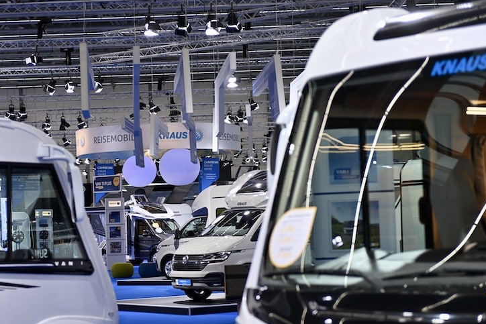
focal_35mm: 99
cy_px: 222
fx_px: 1337
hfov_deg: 20.5
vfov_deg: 13.8
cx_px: 166
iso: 160
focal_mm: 70
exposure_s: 1/100
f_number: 2.8
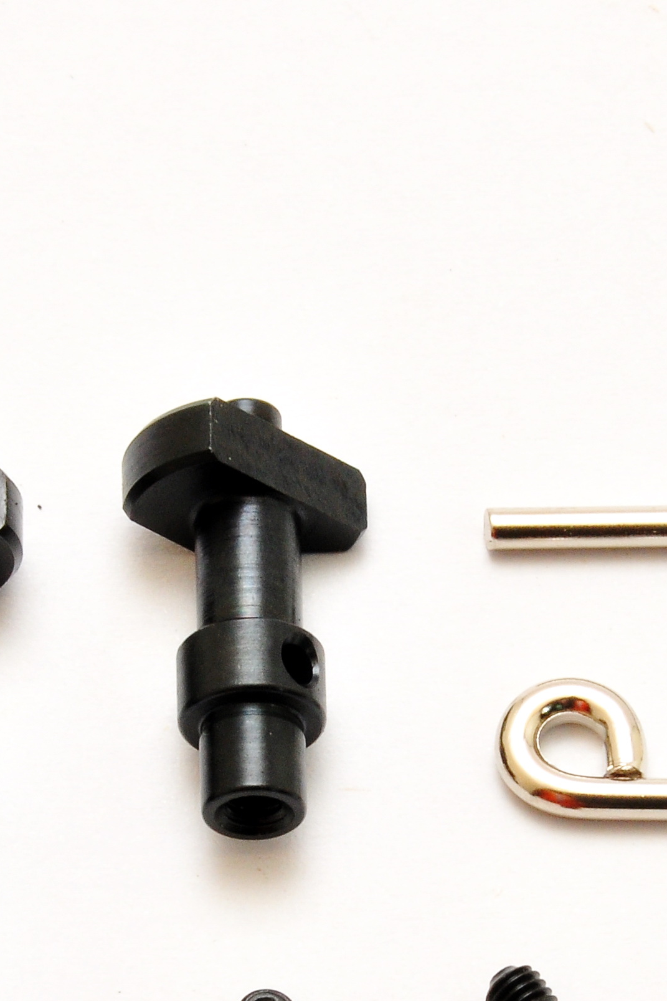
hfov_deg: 3.0
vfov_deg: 4.4
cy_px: 713
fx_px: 12892
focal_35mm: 464
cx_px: 412
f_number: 22
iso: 400
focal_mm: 116
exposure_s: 1/60
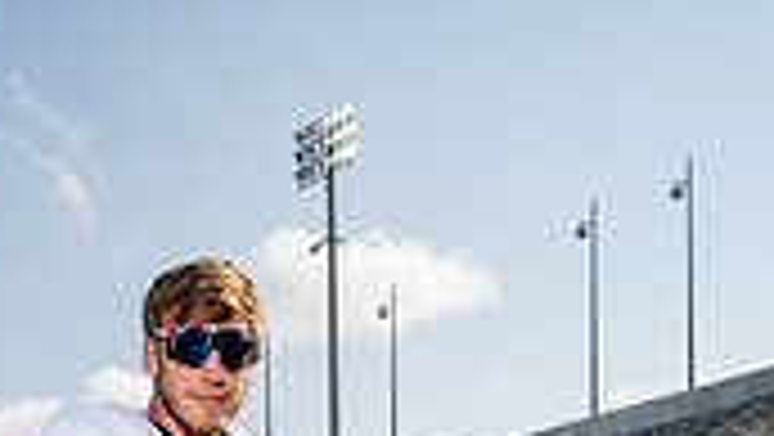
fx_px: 1684
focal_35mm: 82
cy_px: 971
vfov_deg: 12.4
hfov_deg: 25.5
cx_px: 176
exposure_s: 1/250
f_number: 7.1
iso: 100
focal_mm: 30
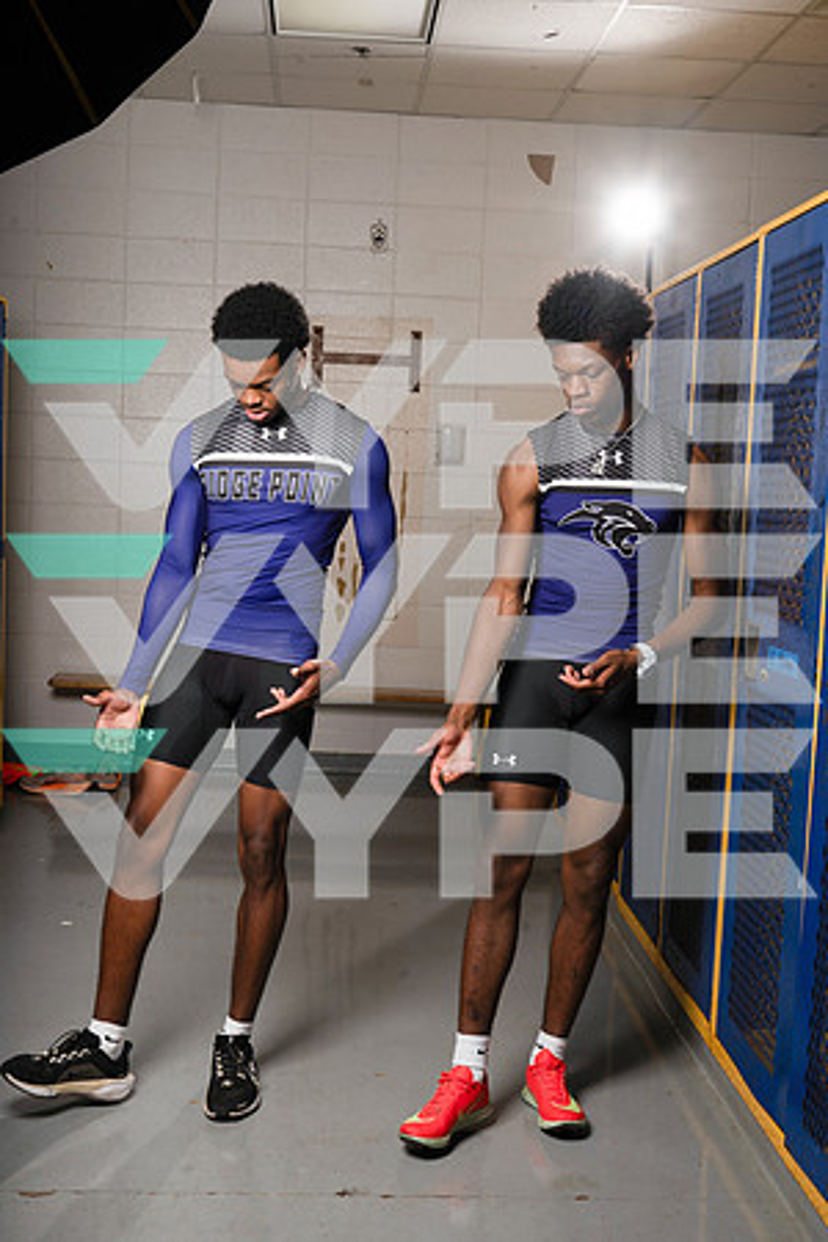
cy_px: 621
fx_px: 1518
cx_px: 414
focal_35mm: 44
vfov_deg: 44.5
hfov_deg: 30.5
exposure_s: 1/250
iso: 125
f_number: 11
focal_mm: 44
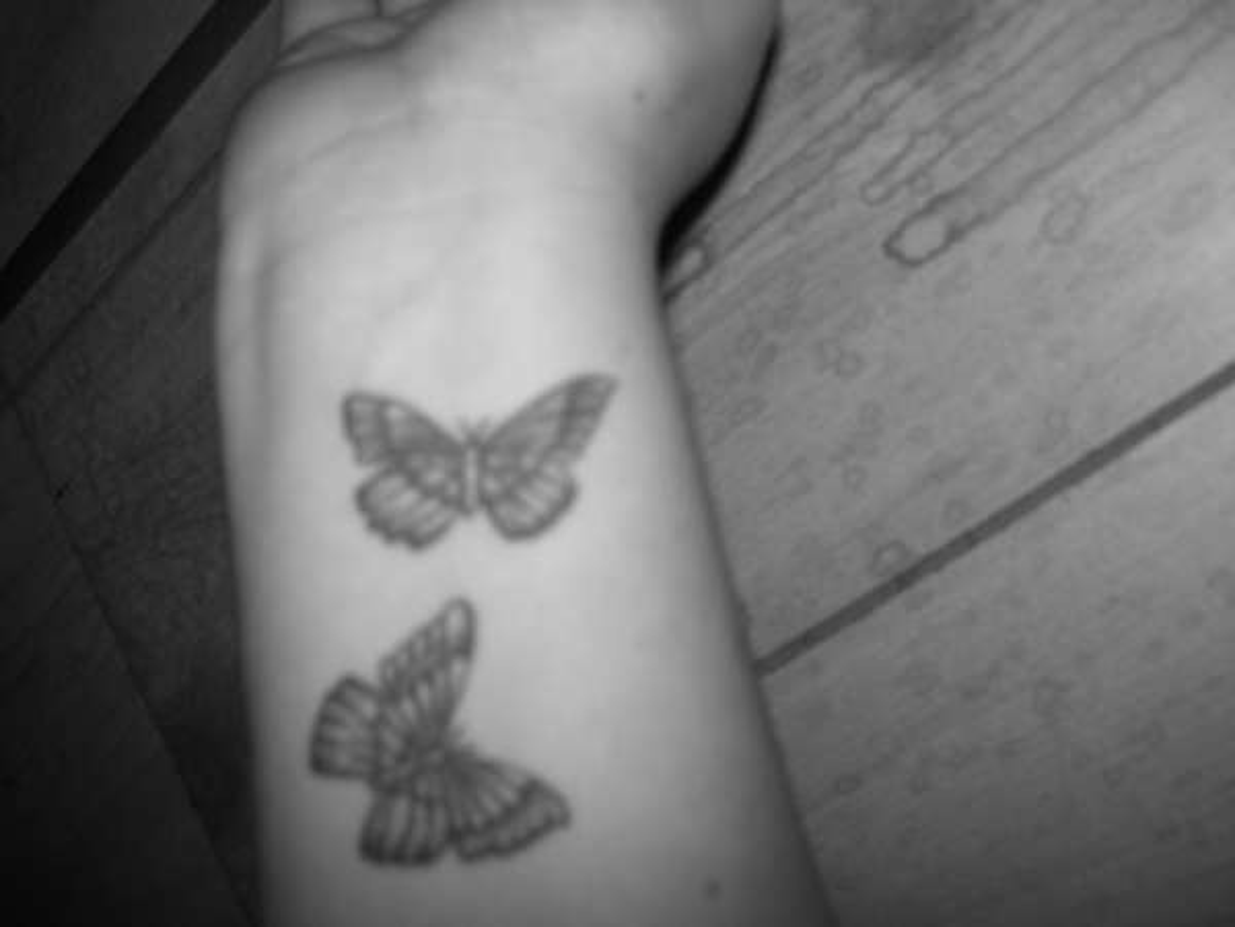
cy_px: 464
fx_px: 1284
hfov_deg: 51.4
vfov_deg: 39.7
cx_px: 618
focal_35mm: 36
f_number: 2.7
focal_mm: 6
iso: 80
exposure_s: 1/60
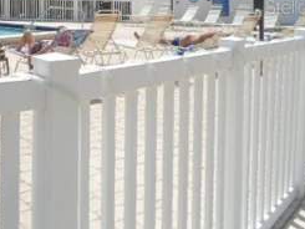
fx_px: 450
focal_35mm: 51
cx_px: 55
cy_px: 6
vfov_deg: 27.2
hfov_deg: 36.0
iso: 80
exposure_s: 1/1500
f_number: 8
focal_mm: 4.7
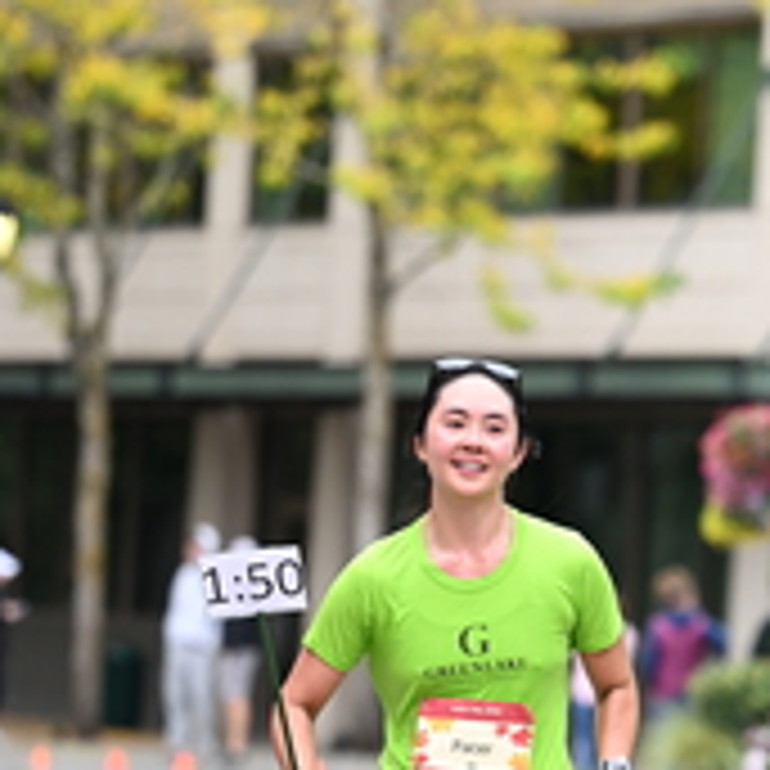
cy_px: 588
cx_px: 738
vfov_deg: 4.9
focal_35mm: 356
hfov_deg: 4.9
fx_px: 8959
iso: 800
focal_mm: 130
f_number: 2.8
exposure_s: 1/2000
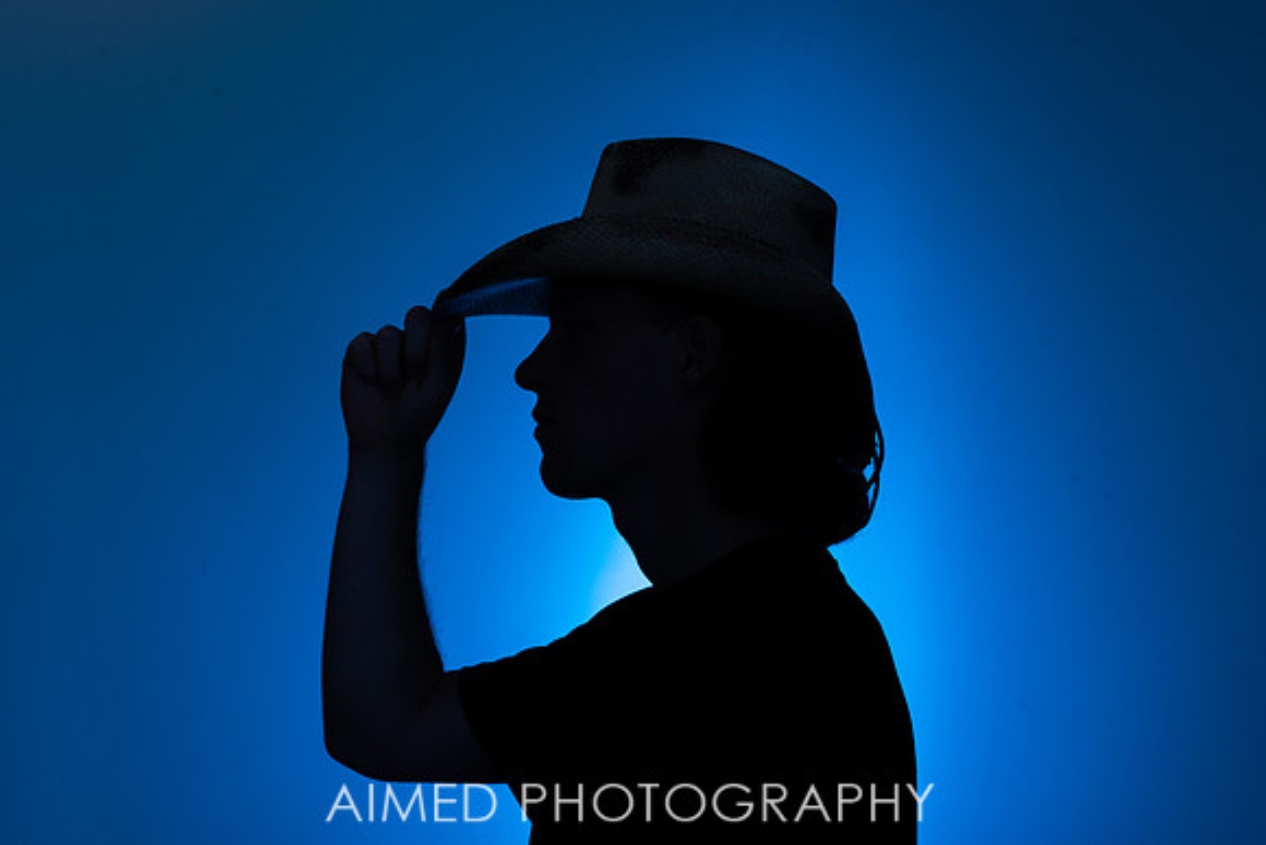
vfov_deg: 16.1
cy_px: 422
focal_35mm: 85
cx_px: 633
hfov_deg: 23.9
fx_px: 2990
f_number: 9
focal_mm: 85
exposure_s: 1/200
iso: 160
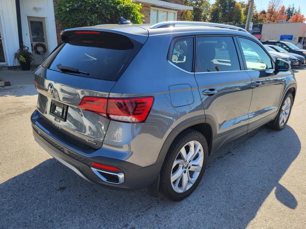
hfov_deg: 67.3
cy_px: 114
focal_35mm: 26
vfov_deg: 53.1
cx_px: 153
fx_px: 230
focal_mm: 5.4
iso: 40
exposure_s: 1/832
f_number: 1.8
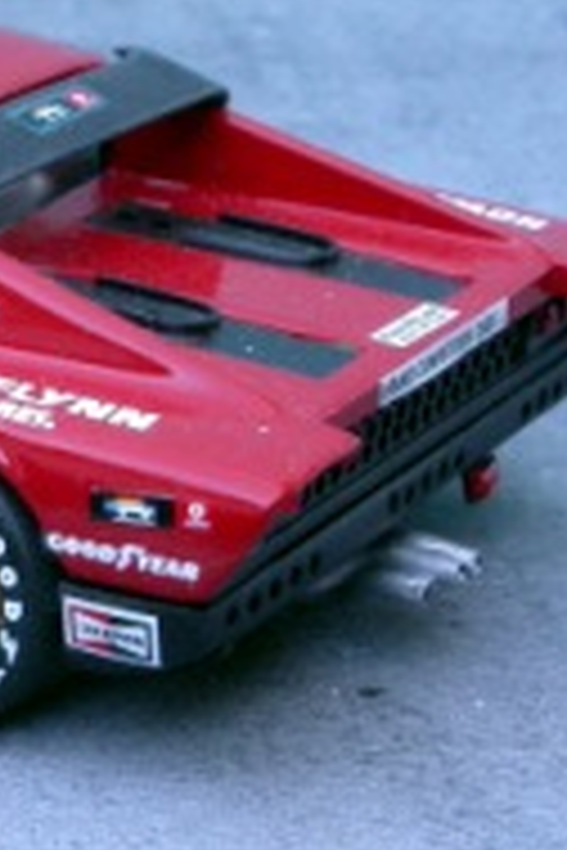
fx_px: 3662
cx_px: -198
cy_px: 432
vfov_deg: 13.2
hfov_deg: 8.7
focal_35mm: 155
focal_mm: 13.1
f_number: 9
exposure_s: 1/4.4
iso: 100
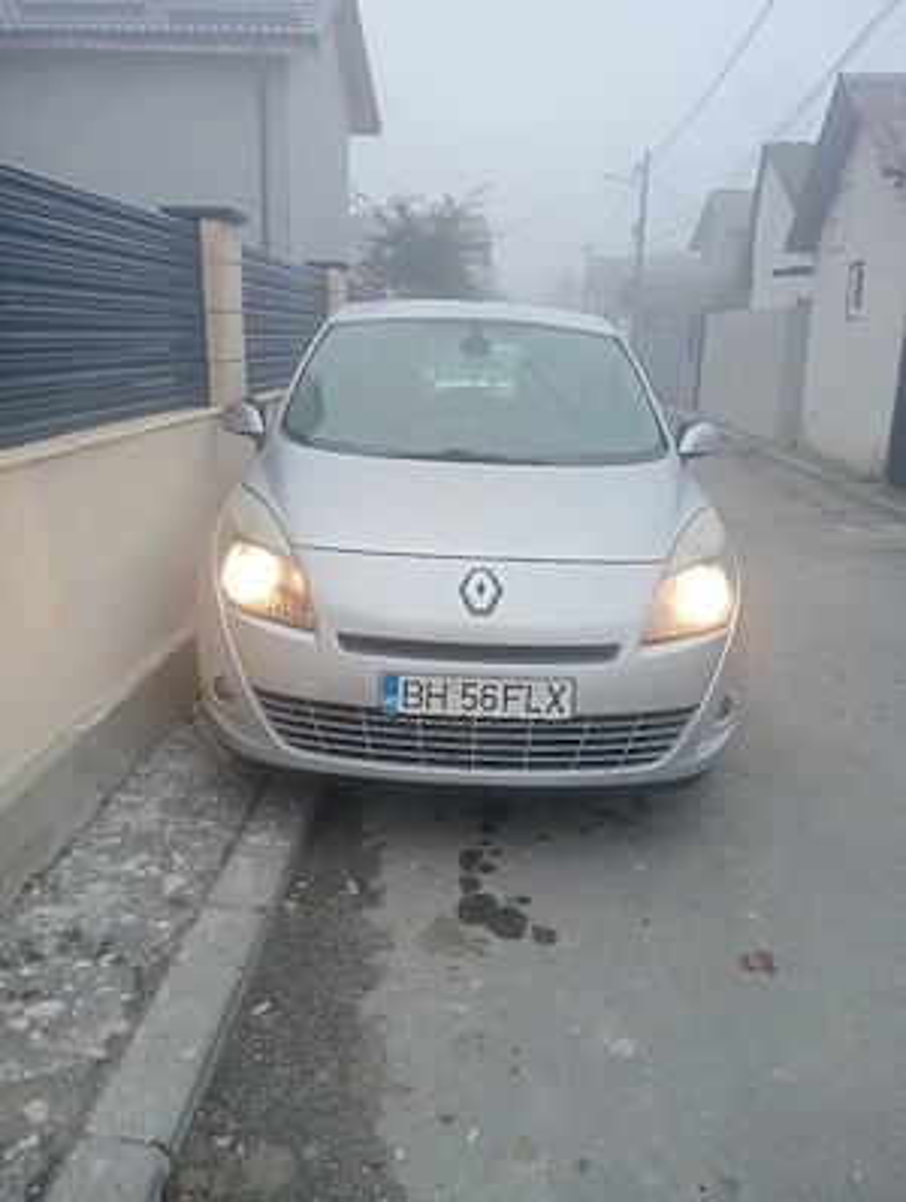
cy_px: 601
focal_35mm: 28
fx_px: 974
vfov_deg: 63.4
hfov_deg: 49.9
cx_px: 453
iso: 158
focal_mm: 3.98
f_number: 1.8
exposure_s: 1/101
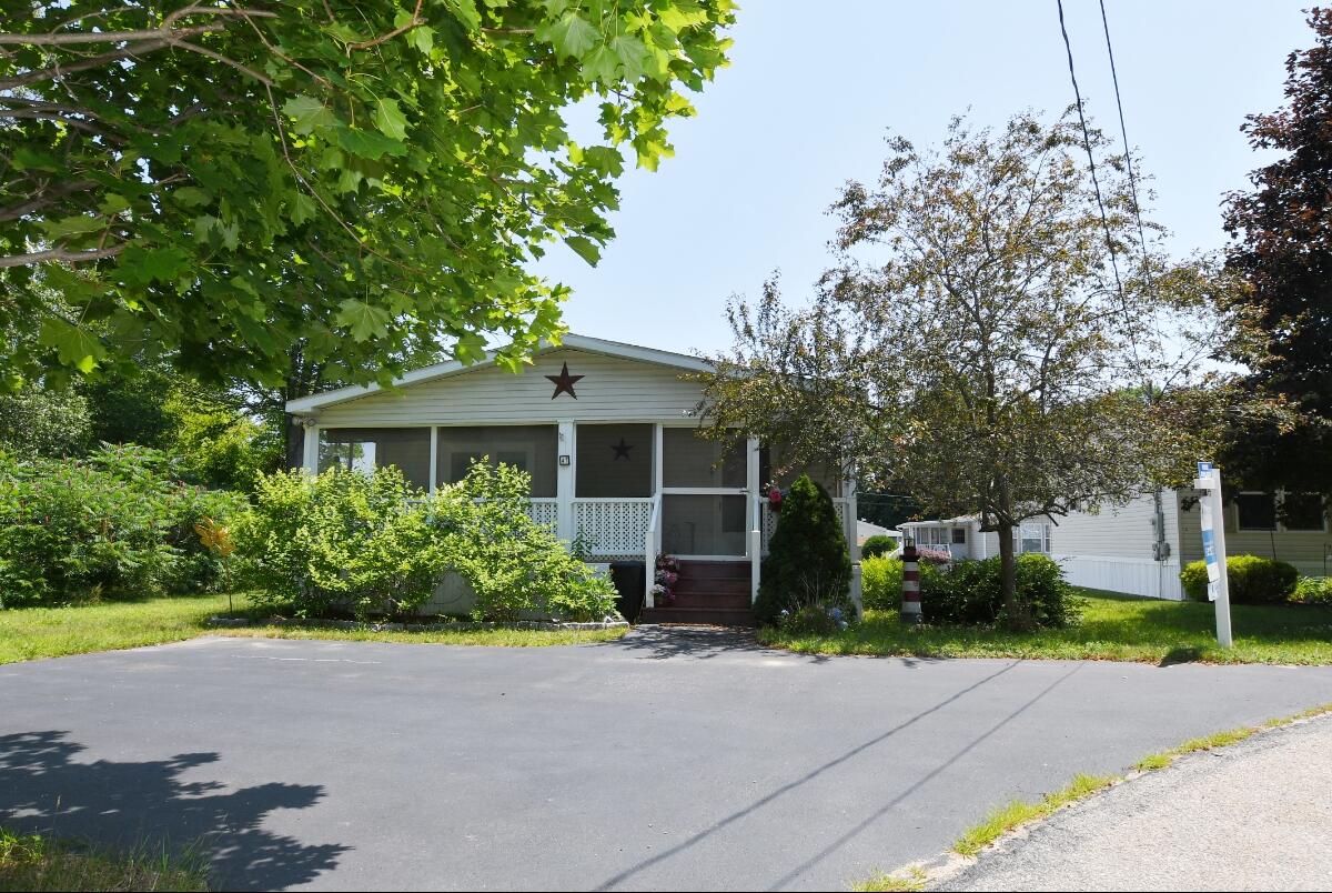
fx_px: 852
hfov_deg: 76.0
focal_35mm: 23
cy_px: 446
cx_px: 666
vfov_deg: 55.3
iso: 100
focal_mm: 11.5
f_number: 10
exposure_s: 1/250
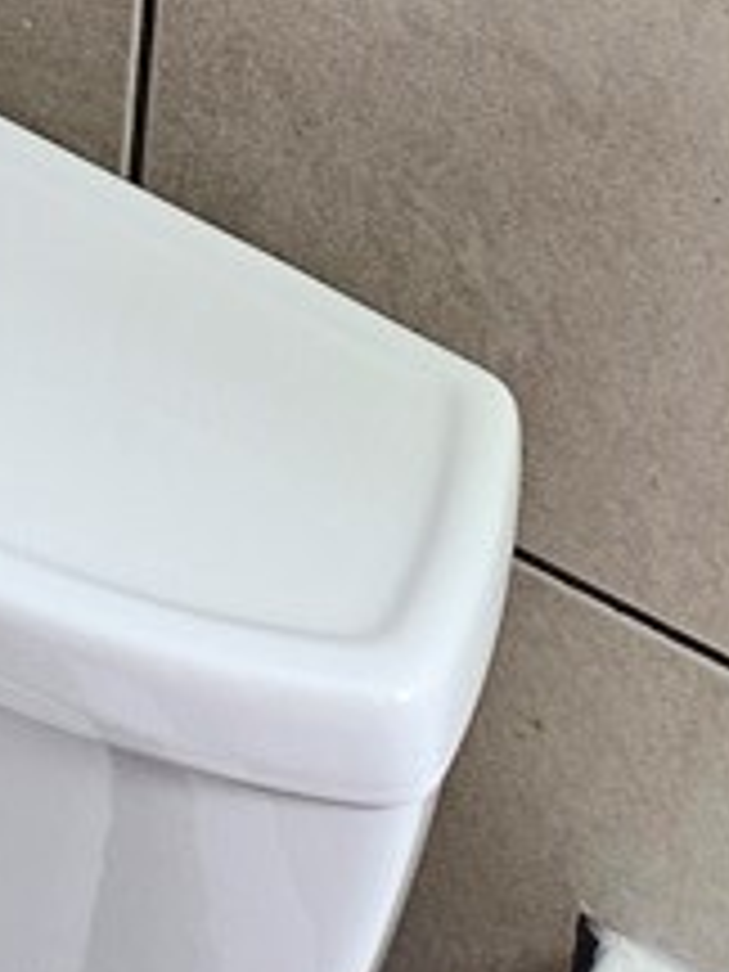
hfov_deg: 12.5
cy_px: -1274
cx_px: -526
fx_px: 3061
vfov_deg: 13.7
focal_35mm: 109
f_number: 1.8
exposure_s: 1/60
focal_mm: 5.4
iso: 500
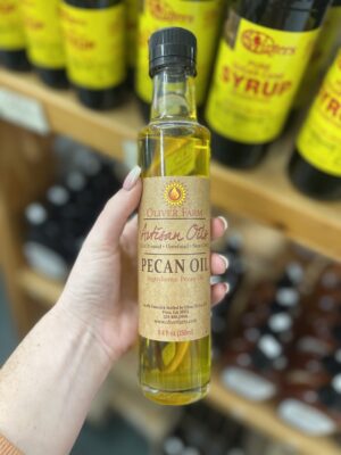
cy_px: 228
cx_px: 170
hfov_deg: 53.1
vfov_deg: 67.3
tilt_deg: -52.1
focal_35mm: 26
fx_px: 341
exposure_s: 1/60
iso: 160
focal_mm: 5.1
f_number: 1.6
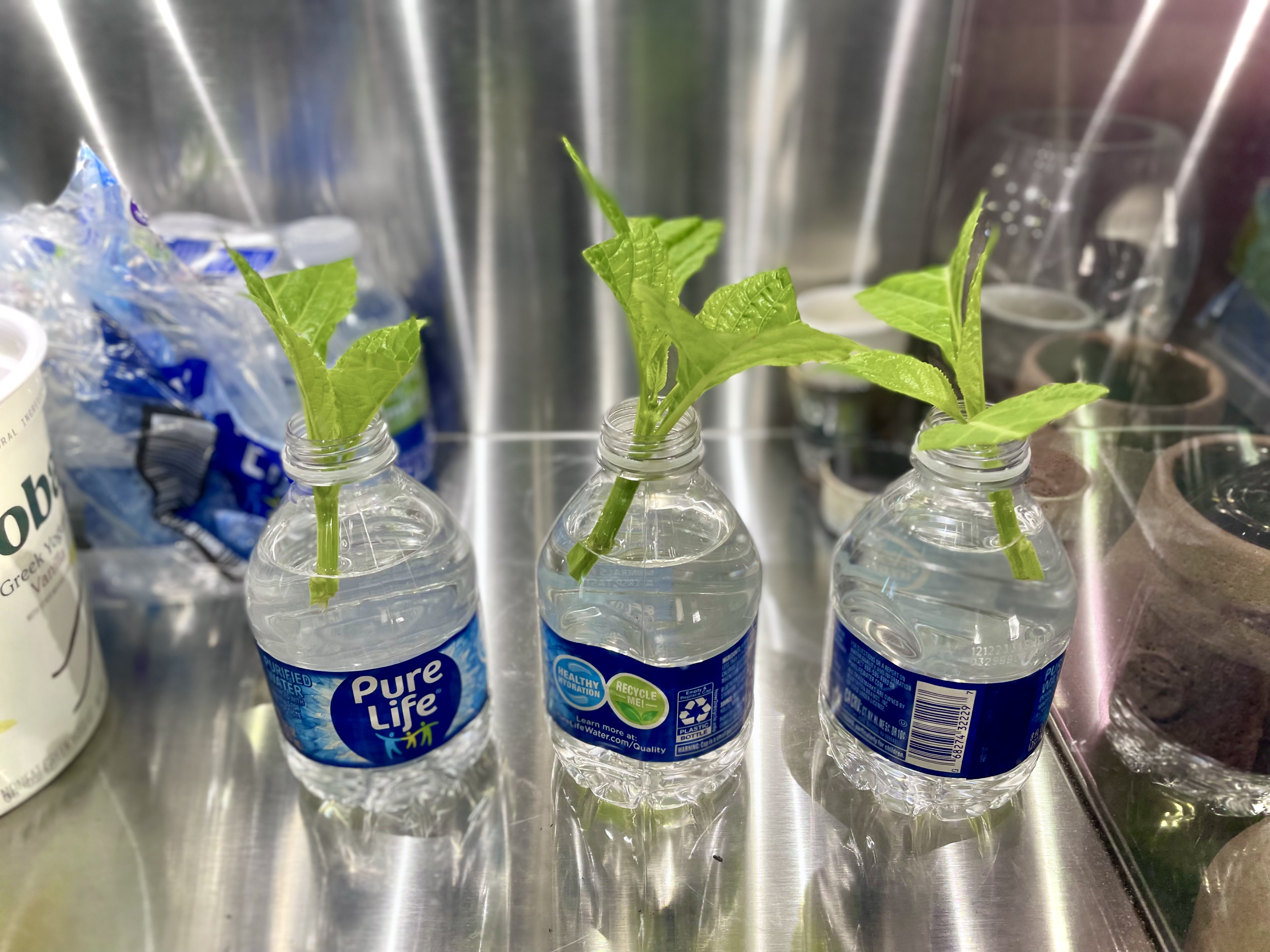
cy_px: 476
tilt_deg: -29.6
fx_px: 954
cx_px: 635
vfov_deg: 53.1
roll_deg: +2.0
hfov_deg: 67.3
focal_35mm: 26
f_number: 1.6
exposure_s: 1/121
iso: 100
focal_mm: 4.2
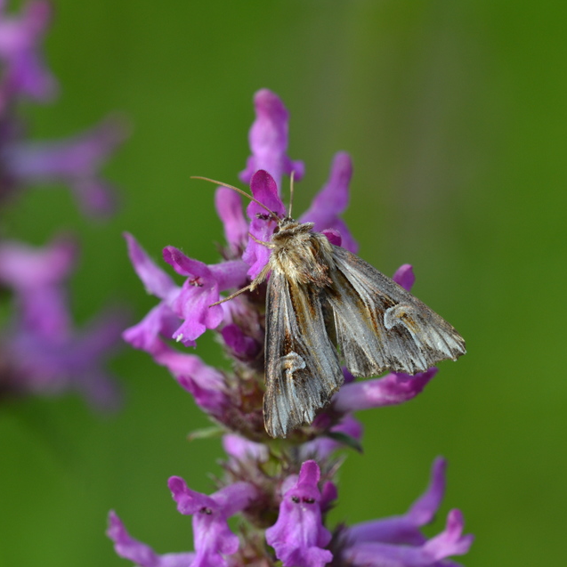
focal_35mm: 356
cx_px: 348
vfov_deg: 4.9
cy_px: 283
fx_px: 6591
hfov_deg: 4.9
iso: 280
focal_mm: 185
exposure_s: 1/250
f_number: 8
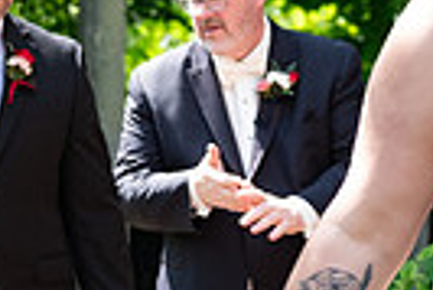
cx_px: -326
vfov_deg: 4.2
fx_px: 3925
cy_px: 321
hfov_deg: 6.2
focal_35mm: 326
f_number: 4
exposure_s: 1/250
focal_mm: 50
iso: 250
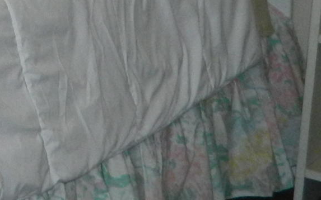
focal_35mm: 172
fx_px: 1505
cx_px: -371
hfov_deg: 10.8
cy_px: -329
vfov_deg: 7.1
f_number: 3.2
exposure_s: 1/30
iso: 200
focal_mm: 5.6
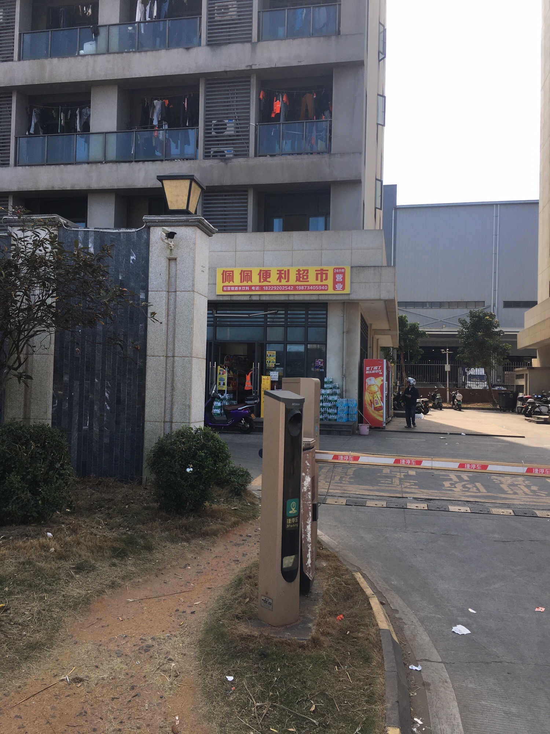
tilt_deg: +4.5
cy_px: 367
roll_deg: -0.8
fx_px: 614
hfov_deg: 48.2
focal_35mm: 29
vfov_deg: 61.7
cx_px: 275
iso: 25
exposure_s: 1/538
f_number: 2.2
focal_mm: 4.15
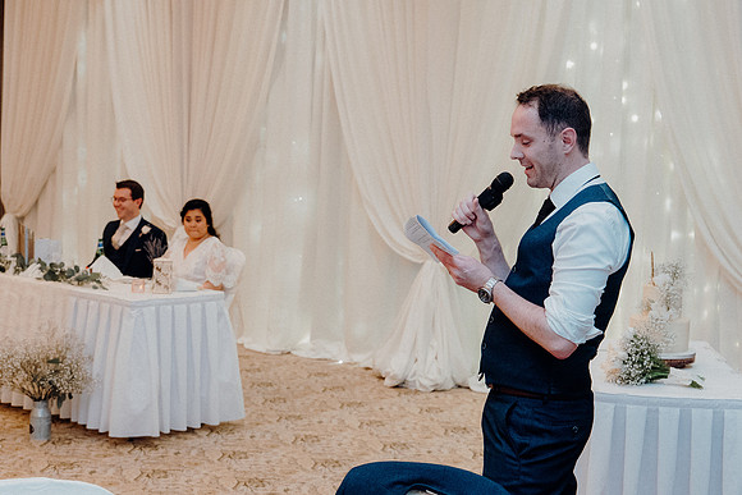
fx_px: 1237
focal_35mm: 60
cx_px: 371
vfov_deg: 22.6
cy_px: 248
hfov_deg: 33.4
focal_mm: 40
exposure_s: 1/160
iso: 2500
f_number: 3.5
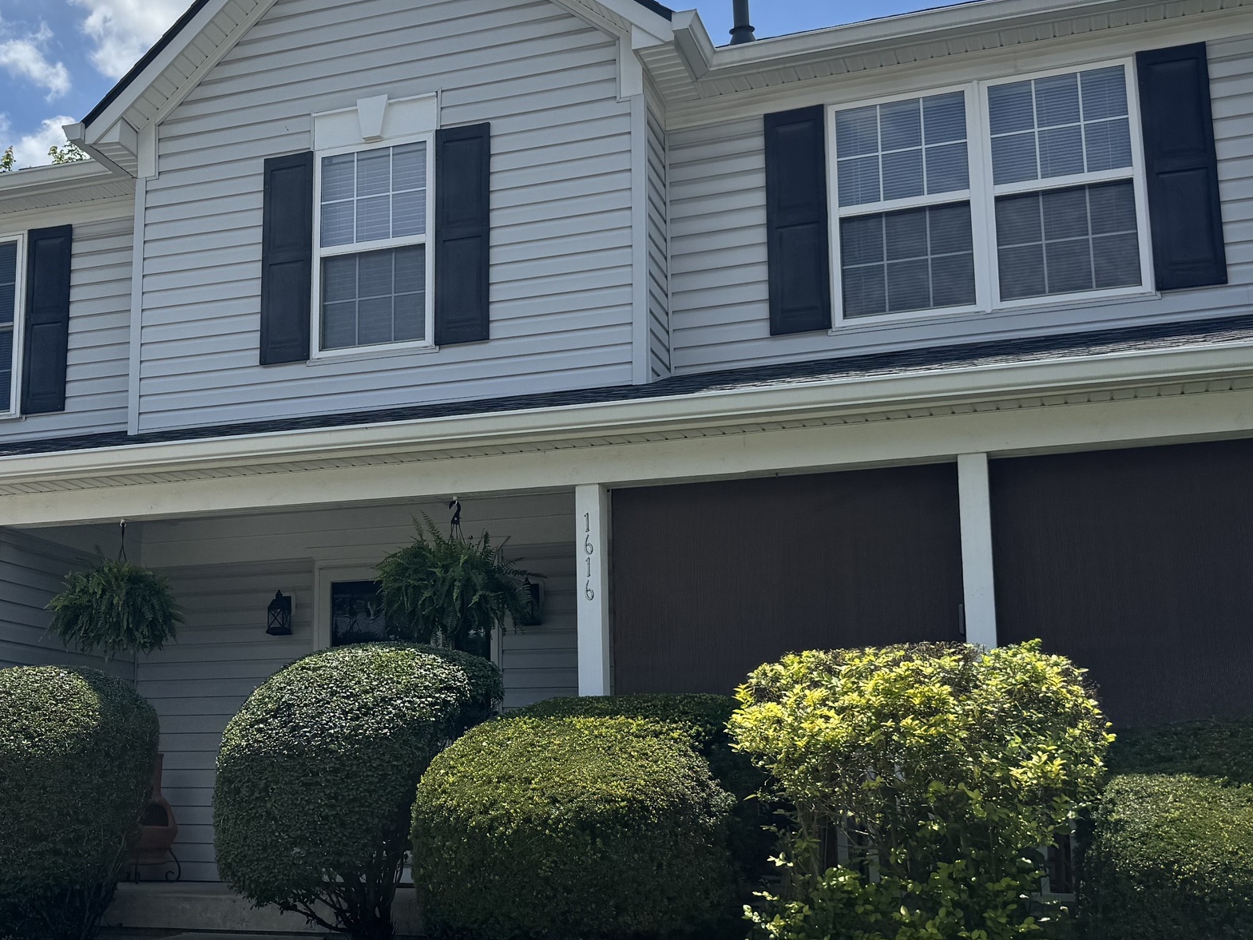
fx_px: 1701
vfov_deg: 30.9
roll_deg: -0.4
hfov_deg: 39.8
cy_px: 506
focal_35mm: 47
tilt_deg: +8.9
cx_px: 381
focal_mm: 6.76
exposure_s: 1/6410
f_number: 1.78
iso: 80
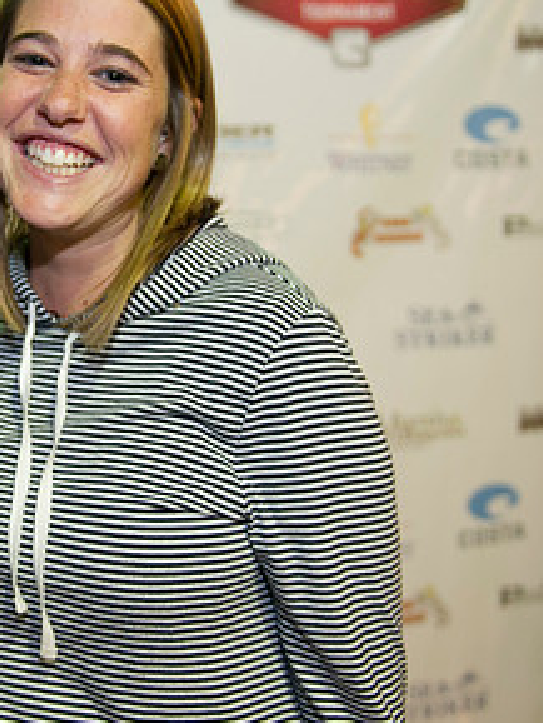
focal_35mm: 54
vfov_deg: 35.4
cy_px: 300
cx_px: 53
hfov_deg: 26.2
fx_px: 1129
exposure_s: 1/60
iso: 1250
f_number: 2.8
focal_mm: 28
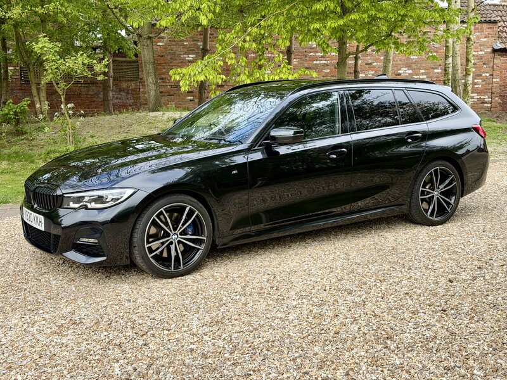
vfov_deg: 30.3
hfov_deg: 39.7
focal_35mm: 48
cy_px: 190
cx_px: 254
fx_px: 703
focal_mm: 6.76
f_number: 1.78
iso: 64
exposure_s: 1/675
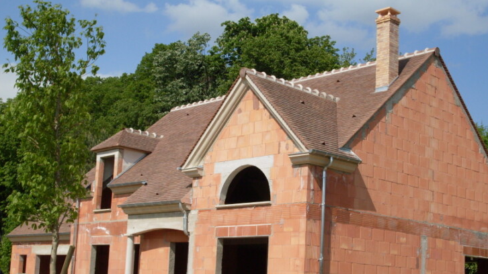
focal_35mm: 66
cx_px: 244
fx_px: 854
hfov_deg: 31.9
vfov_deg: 18.2
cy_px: 174
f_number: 9.9
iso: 80
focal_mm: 9.9
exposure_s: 1/250
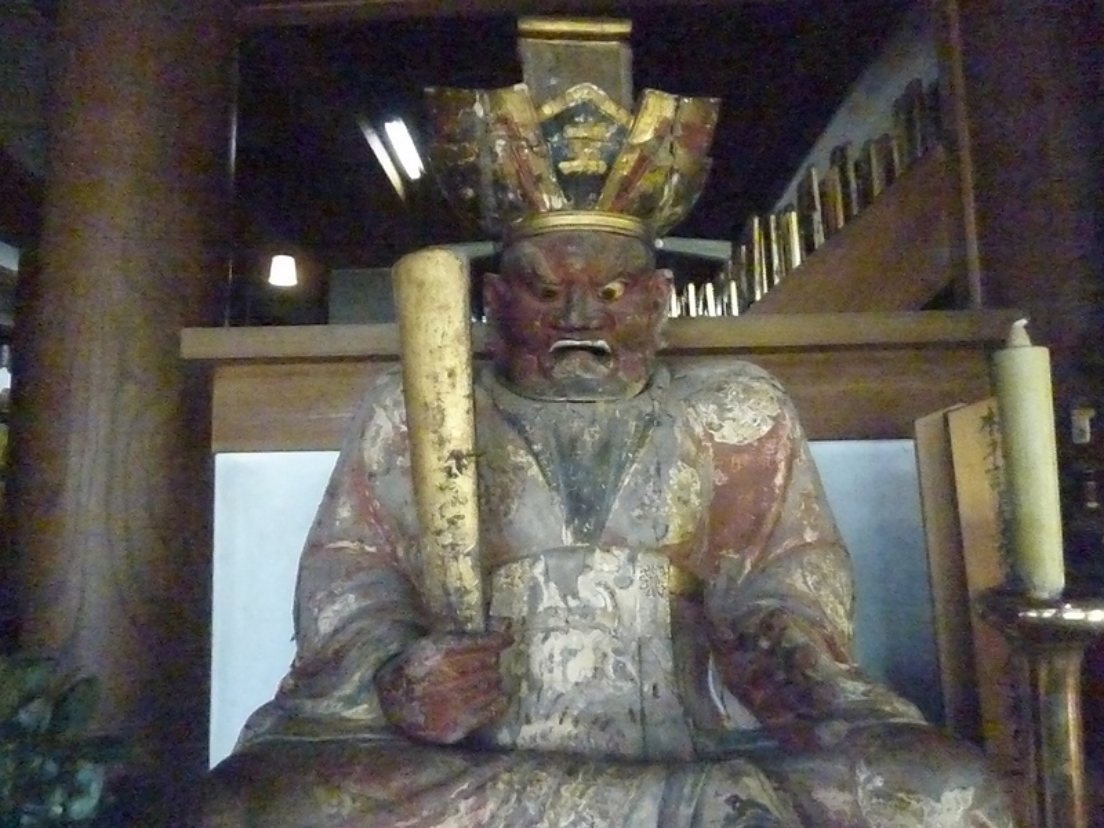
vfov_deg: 56.8
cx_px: 552
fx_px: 765
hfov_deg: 71.6
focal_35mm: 24
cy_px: 414
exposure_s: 1/50
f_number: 2.2
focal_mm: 4.3
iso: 3200
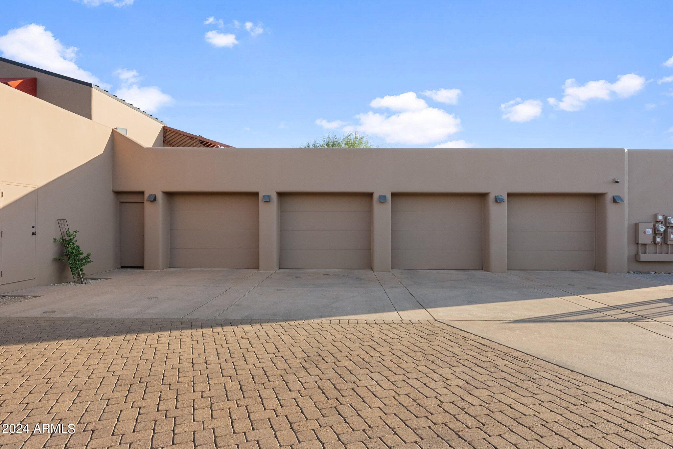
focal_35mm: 21
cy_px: 224
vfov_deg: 59.5
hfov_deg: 81.2
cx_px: 336
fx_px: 393
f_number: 8
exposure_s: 1/640
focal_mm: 21
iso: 800
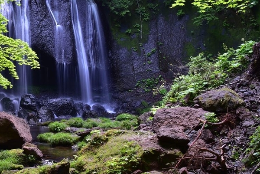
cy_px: 34
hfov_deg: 37.9
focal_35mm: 48
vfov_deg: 27.6
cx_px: 19
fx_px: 347
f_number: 16
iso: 200
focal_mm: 24
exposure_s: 1/1.5
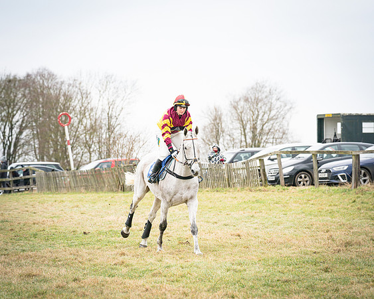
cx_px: 187
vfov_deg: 10.1
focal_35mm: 152
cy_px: 150
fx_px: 1683
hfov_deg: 12.7
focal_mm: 135
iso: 500
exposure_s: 1/1000
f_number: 4.5
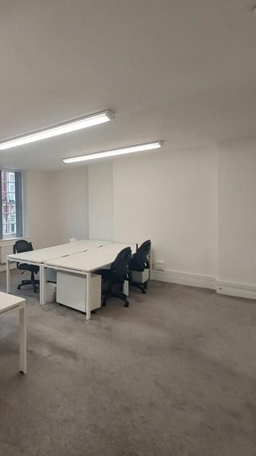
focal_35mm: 20
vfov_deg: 86.6
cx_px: -16
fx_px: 241
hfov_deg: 44.7
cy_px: 228
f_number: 2.2
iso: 64
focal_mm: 1.42
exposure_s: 1/100
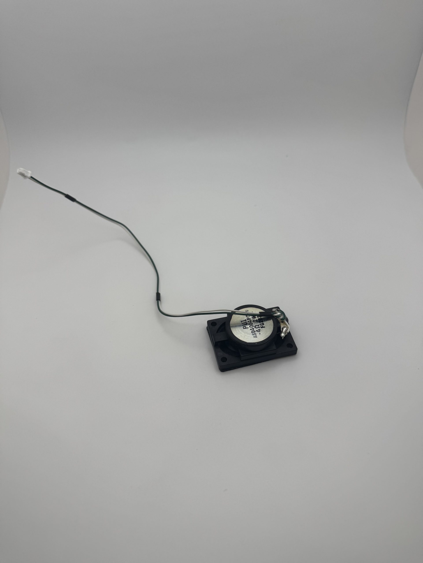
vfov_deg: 71.6
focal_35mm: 24
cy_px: 282
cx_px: 212
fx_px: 391
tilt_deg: -46.8
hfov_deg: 56.8
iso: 80
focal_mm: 6.76
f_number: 1.78
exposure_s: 1/1059
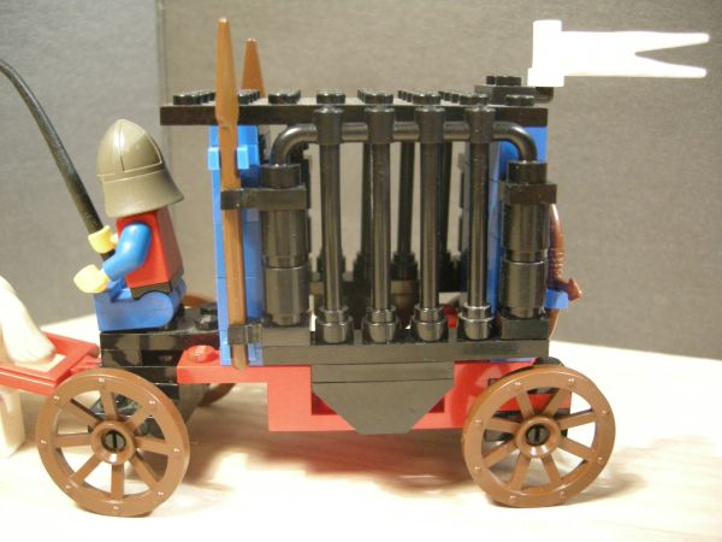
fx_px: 751
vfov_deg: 39.7
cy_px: 271
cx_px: 361
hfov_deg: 51.4
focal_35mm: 36
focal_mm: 7.5
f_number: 2.7
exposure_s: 1/12
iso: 400
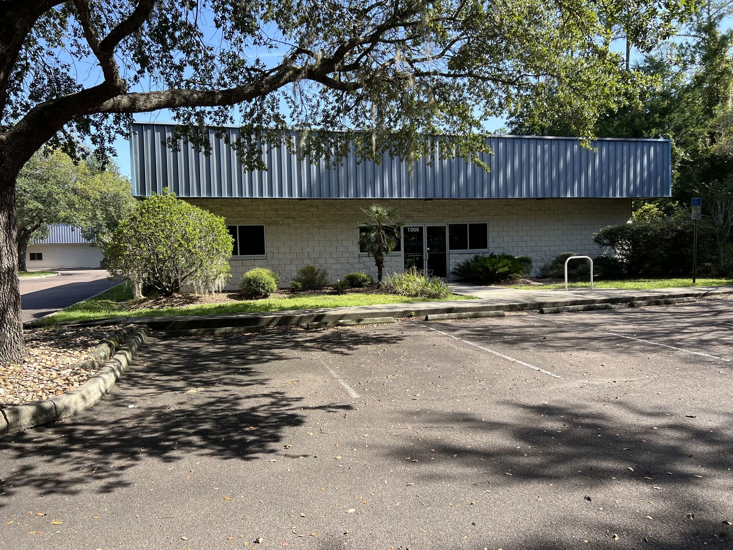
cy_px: 275
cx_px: 366
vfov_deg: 53.1
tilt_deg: -3.2
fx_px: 551
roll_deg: +1.7
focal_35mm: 26
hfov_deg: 67.3
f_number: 1.5
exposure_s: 1/1124
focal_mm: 5.7
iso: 50
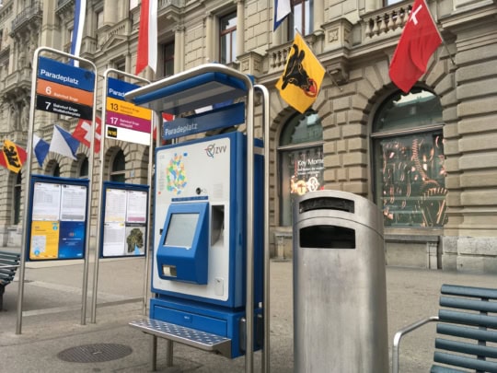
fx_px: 416
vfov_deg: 48.2
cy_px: 186
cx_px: 248
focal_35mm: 29
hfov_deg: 61.7
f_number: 2.2
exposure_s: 1/100
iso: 40
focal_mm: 4.2
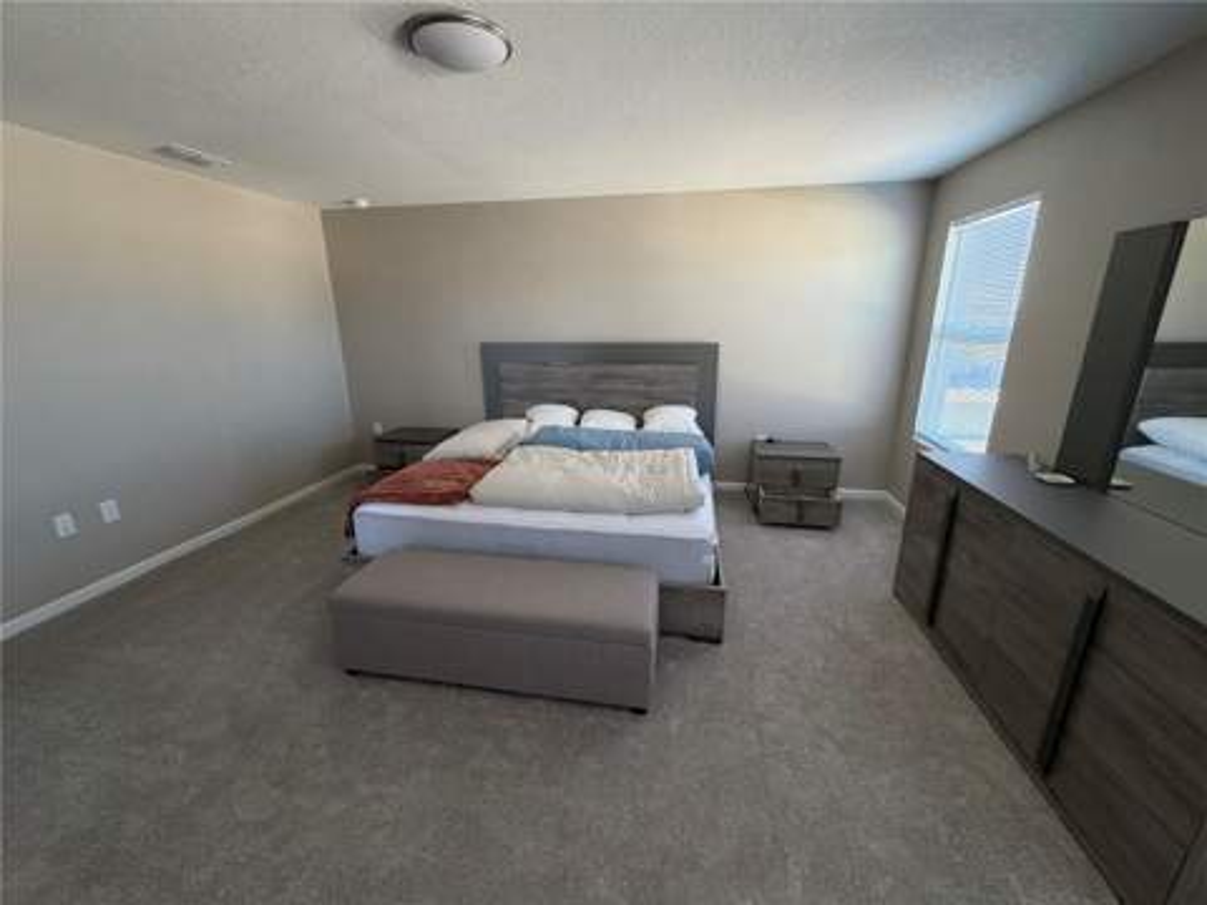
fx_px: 488
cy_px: 452
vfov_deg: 85.7
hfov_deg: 102.1
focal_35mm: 14
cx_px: 604
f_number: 2.2
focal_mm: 2.22
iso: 320
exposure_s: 1/76
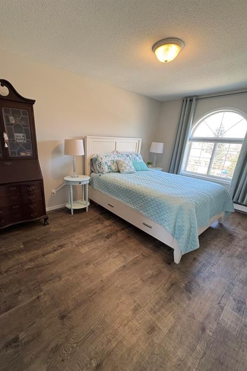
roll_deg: -1.7
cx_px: 108
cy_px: 190
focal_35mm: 15
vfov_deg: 100.4
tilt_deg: -18.3
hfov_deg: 76.9
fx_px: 154
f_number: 2.2
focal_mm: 2.22
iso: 250
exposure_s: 1/120
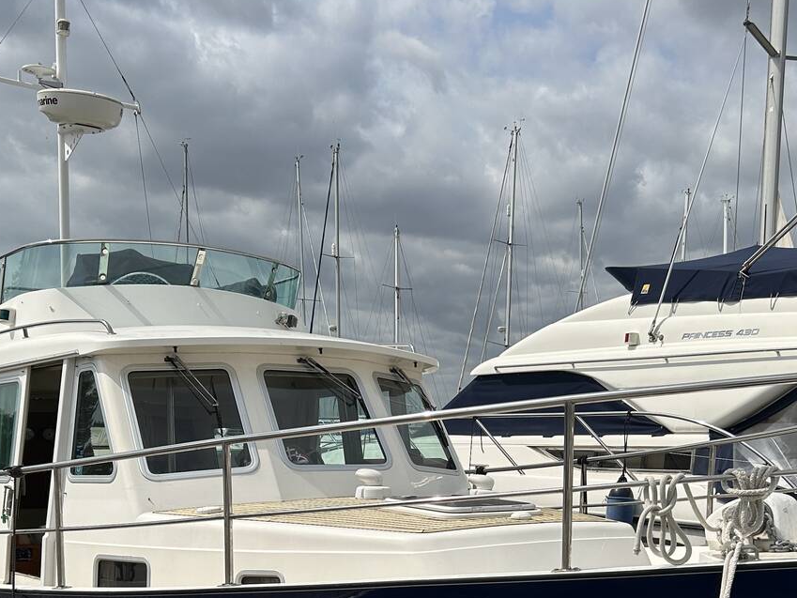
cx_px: 437
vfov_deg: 28.4
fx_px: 1128
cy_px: 551
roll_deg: +0.5
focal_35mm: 49
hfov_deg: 38.9
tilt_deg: -6.6
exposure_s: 1/8696
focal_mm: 5.7
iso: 50
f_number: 1.5
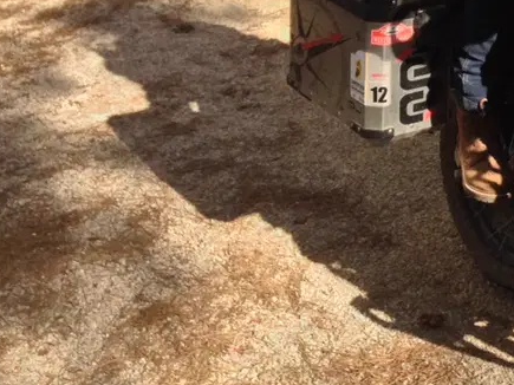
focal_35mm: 91
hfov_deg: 20.0
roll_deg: +0.3
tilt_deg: -12.7
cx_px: 639
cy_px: -135
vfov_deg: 15.4
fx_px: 1351
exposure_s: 1/645
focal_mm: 4.12
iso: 50
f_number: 2.4
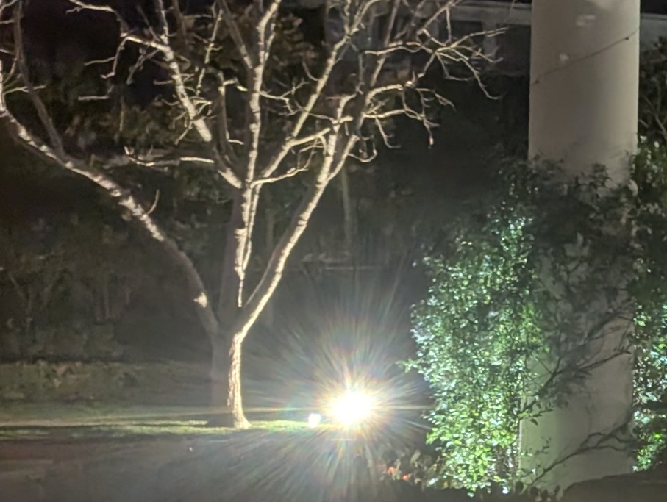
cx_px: 1222
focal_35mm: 108
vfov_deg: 13.7
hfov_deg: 15.5
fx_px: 2084
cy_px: 233
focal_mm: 6.81
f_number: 1.85
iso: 830
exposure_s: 1/40
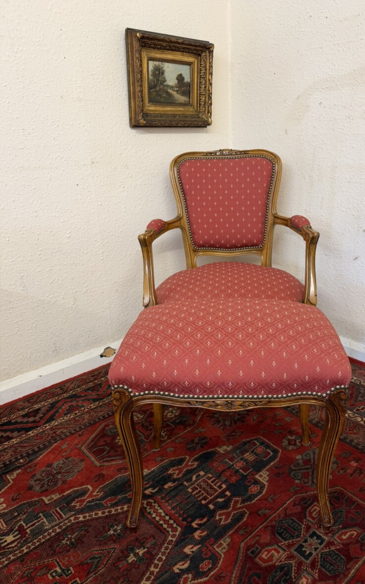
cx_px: 223
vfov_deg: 70.4
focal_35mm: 26
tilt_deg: -19.5
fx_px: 414
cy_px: 292
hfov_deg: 47.3
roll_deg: +1.0
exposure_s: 1/50
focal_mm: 6.76
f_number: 1.78
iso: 125
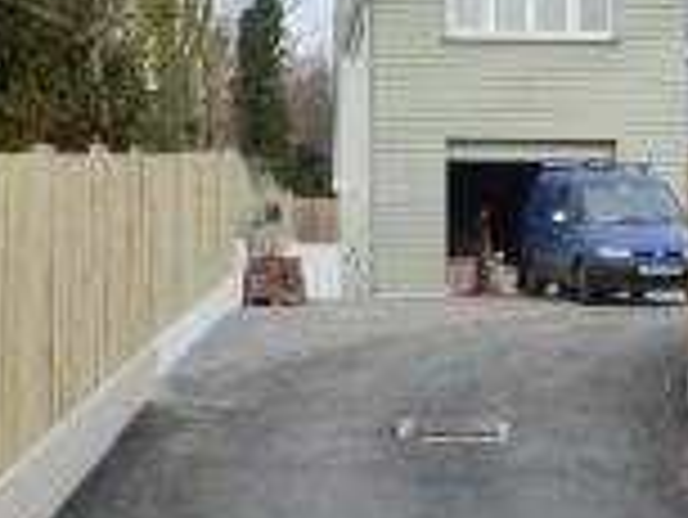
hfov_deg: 20.6
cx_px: 425
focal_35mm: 95
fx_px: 1890
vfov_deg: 15.4
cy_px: 475
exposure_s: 1/400
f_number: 3.3
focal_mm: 4.3
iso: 200
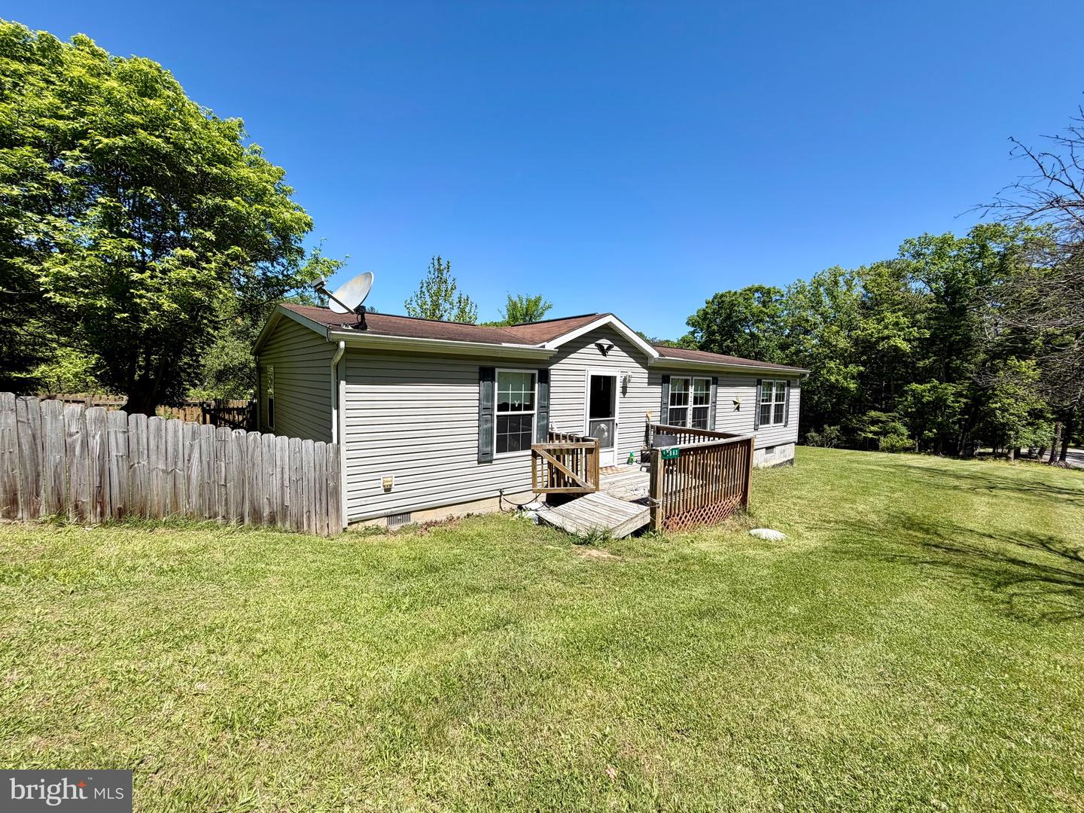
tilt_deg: -4.3
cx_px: 542
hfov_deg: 102.1
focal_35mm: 14
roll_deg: -1.6
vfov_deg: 85.7
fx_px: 438
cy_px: 406
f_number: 2.2
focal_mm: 2.22
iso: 25
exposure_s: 1/770
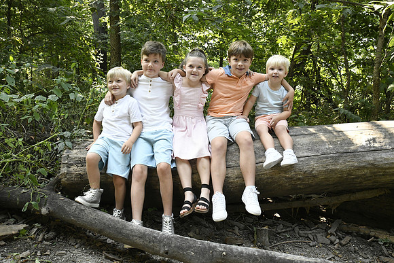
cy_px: 132
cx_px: 197
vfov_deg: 42.3
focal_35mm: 31
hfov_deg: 60.3
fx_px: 339
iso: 6400
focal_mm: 31
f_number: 9
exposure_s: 1/250
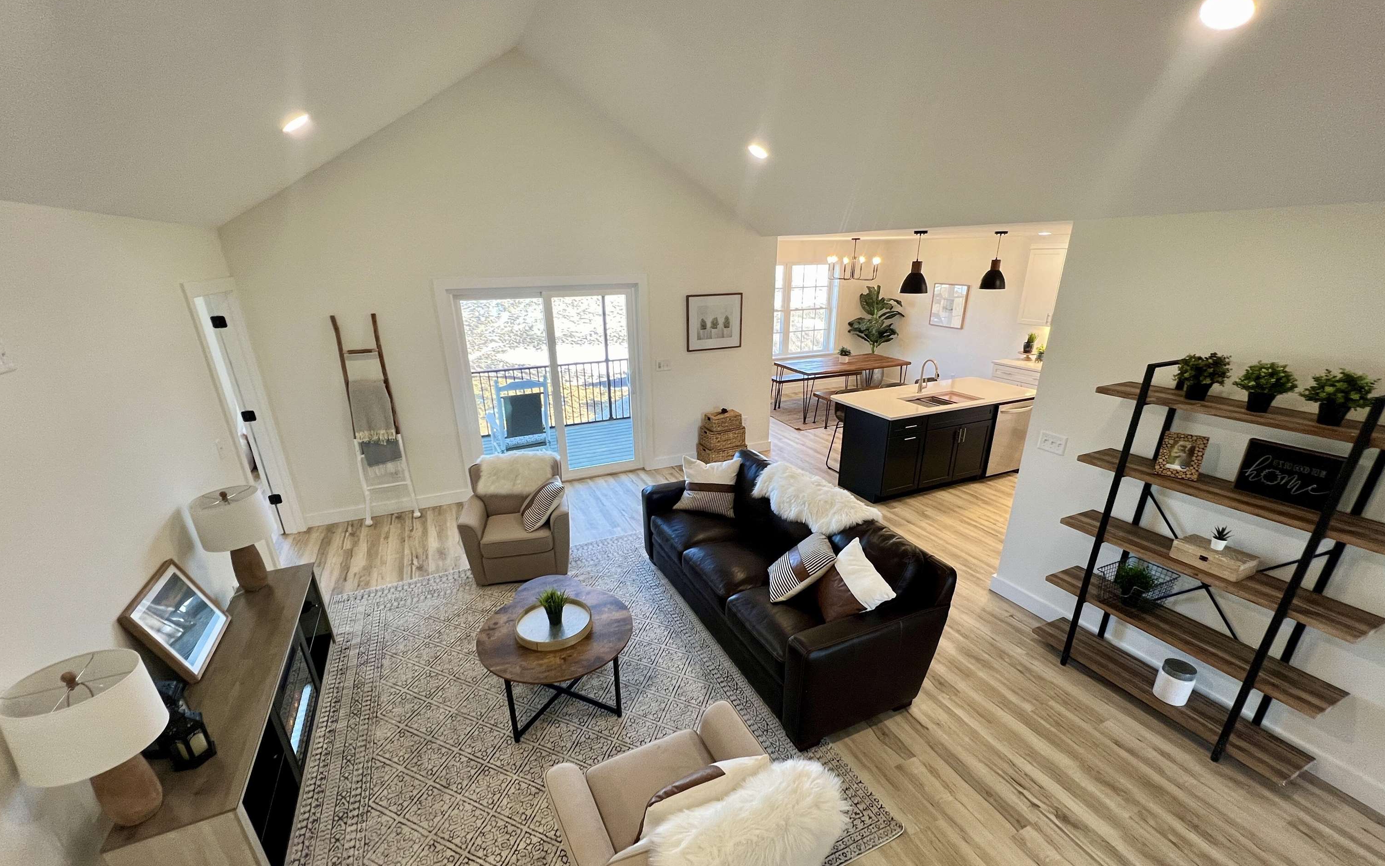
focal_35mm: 14
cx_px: 694
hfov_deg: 105.3
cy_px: 478
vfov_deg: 78.4
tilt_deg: -22.0
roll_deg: +1.0
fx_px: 528
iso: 250
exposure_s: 1/120
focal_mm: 1.57
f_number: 1.8
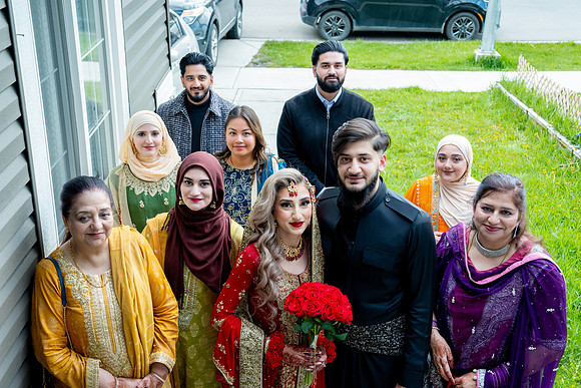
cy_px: 194
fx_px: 759
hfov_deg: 41.9
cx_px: 290
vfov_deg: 28.7
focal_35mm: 47
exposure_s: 1/100
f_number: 7.1
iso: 1000
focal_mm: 47
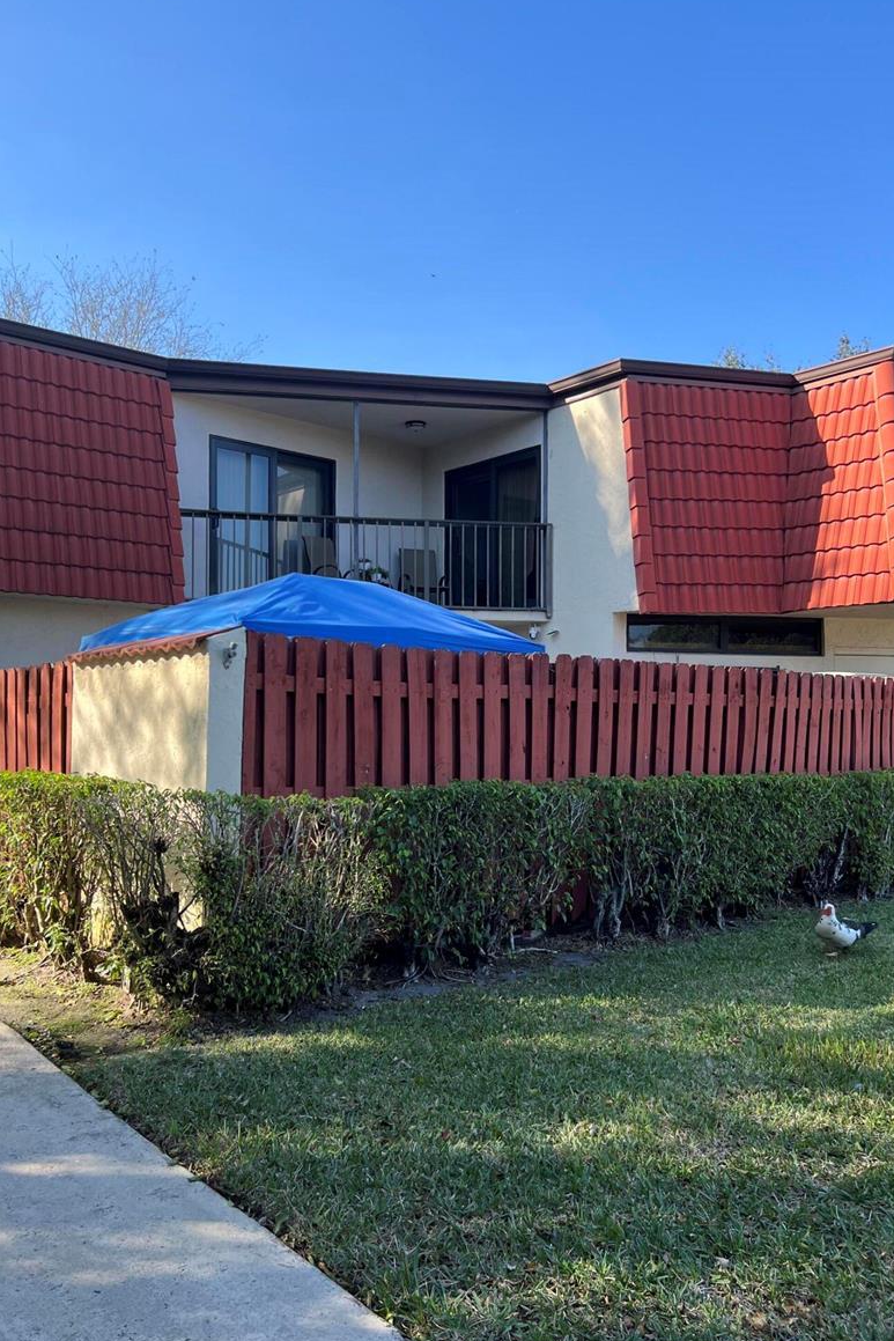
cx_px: 426
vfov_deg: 65.5
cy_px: 679
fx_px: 1043
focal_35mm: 28
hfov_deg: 46.4
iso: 50
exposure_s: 1/1361
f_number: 1.5
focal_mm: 5.7
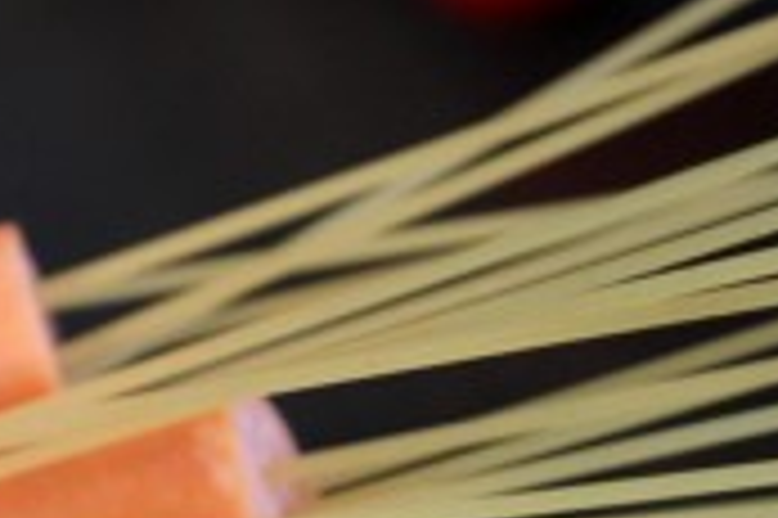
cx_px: 560
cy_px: 752
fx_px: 3039
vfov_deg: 9.5
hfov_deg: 14.5
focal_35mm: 141
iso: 1000
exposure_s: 1/60
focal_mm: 27
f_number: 4
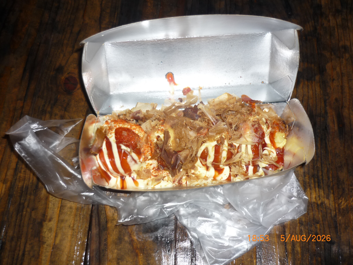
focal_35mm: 33
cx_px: 176
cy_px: 132
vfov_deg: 42.9
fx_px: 337
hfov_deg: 55.4
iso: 100
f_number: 2.8
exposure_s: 1/30
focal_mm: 5.5
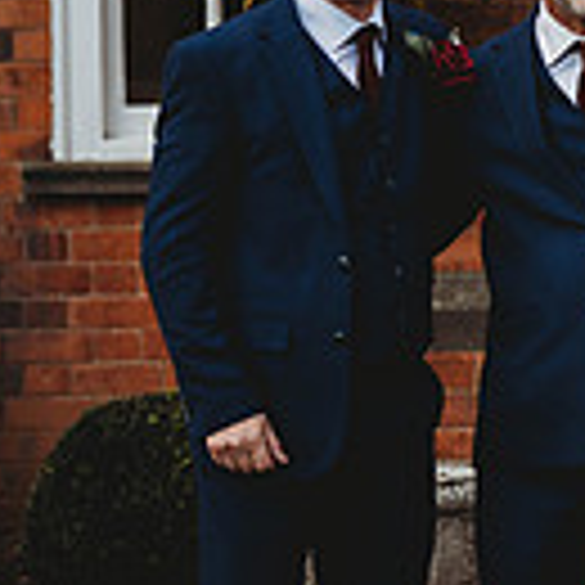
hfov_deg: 8.0
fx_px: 3996
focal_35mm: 209
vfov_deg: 8.4
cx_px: 1161
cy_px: 225
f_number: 2.8
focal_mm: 55
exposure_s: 1/200
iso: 100
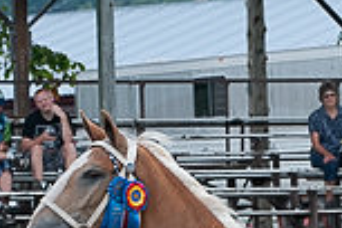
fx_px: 4379
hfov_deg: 4.5
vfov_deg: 3.0
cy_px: 354
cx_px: 262
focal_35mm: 461
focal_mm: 140
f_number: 5.6
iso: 1600
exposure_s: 1/1250
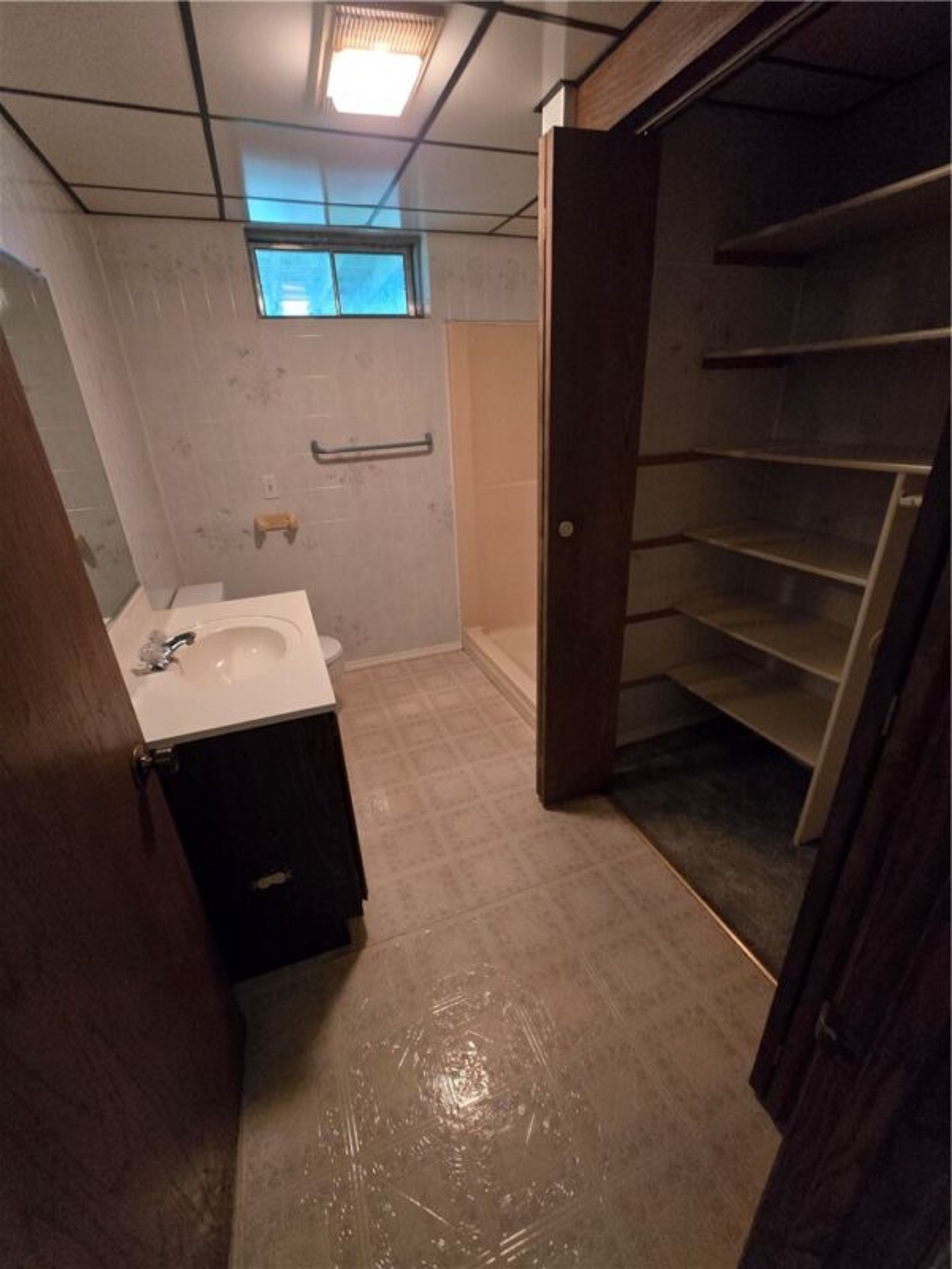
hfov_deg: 89.9
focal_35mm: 13
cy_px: 634
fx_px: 477
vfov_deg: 106.2
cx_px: 476
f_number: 2.2
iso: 1600
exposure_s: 1/60
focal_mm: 2.2
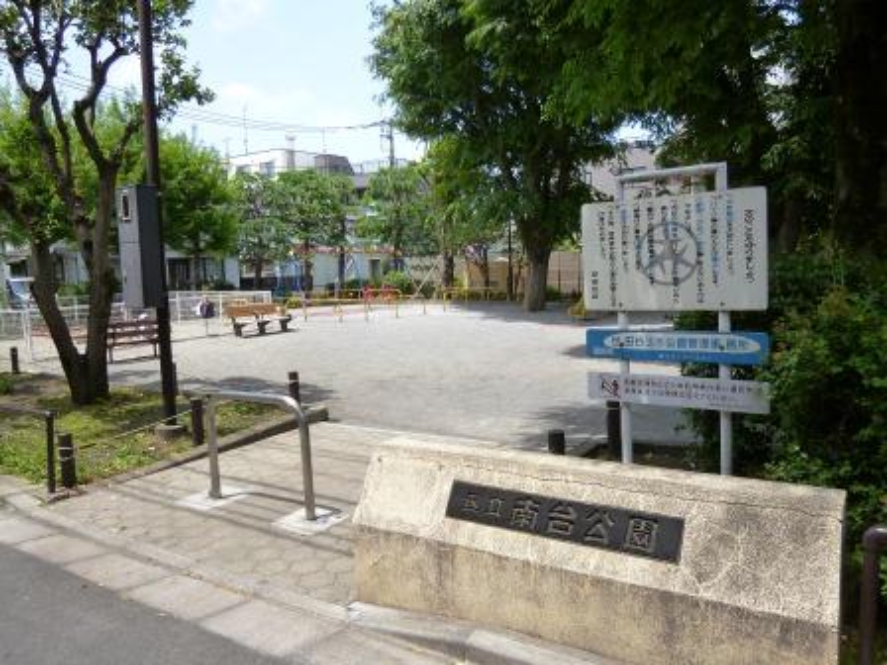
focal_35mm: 26
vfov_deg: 53.1
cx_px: 444
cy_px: 332
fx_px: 666
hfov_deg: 67.3
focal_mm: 4.6
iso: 160
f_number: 2.6
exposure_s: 1/640
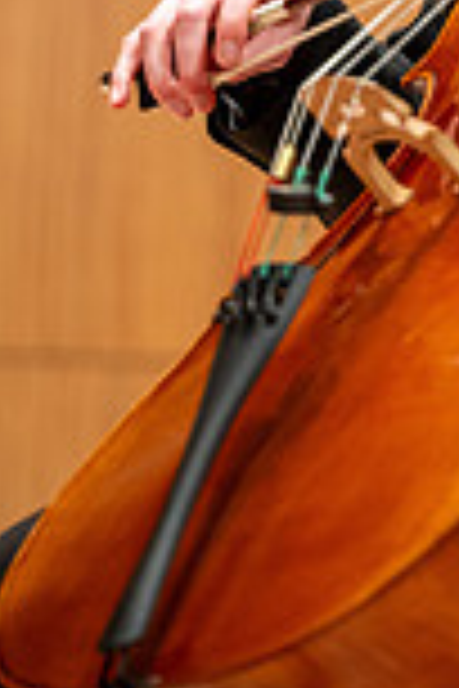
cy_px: -211
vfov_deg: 5.8
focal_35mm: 352
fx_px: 6731
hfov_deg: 3.9
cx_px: 670
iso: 1250
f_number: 2.8
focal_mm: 120
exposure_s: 1/200
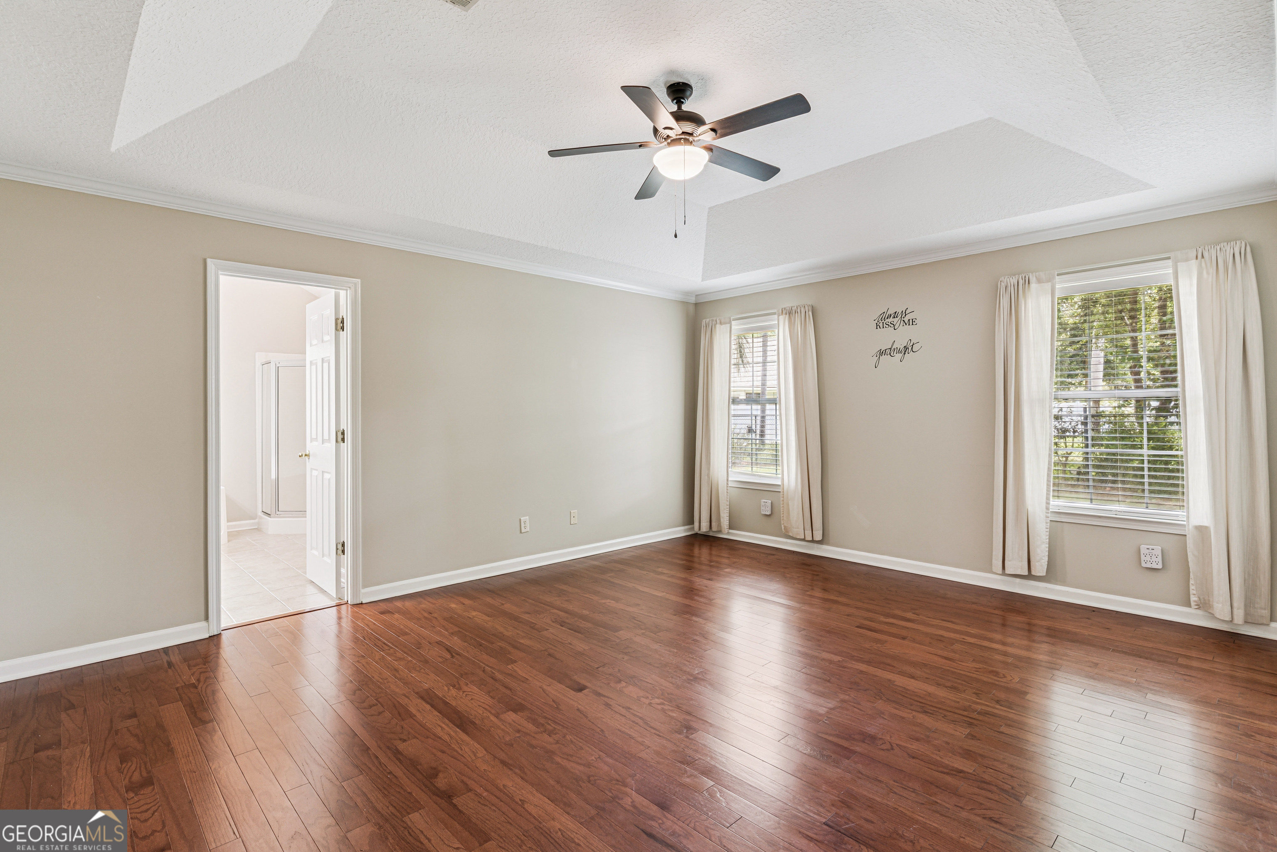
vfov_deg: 70.5
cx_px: 638
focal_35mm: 17
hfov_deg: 93.3
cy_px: 426
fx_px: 603
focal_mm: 17
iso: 250
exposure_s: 1/8
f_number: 8
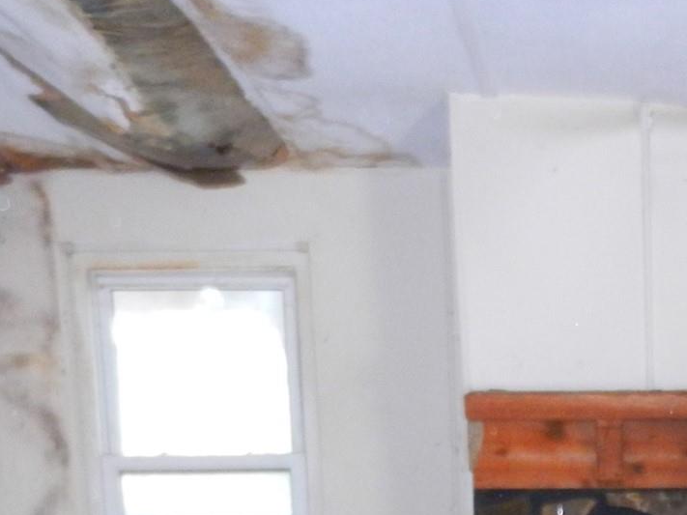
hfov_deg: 25.1
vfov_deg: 19.0
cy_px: 658
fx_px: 1429
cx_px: 757
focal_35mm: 72
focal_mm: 4.5
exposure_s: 1/30
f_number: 3.5
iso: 500
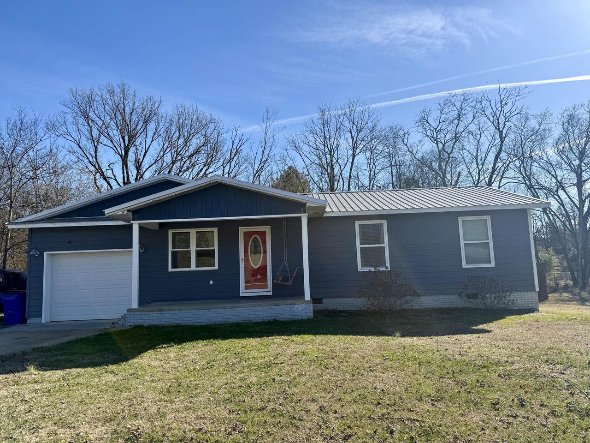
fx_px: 409
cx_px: 295
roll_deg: +2.6
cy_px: 222
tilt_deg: +6.8
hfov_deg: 71.6
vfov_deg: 56.8
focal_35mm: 24
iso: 80
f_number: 1.78
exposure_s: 1/3953
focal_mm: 6.76
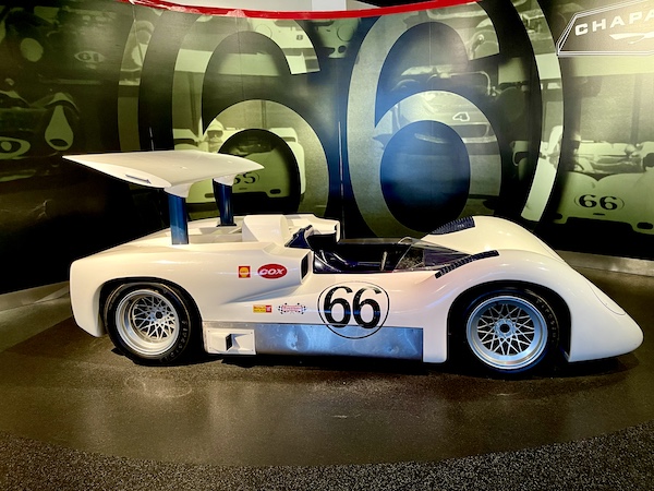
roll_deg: +2.2
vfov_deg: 54.9
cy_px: 246
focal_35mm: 25
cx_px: 327
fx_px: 472
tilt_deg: -11.8
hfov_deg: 69.4
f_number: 1.6
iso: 320
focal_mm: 5.1
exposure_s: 1/60
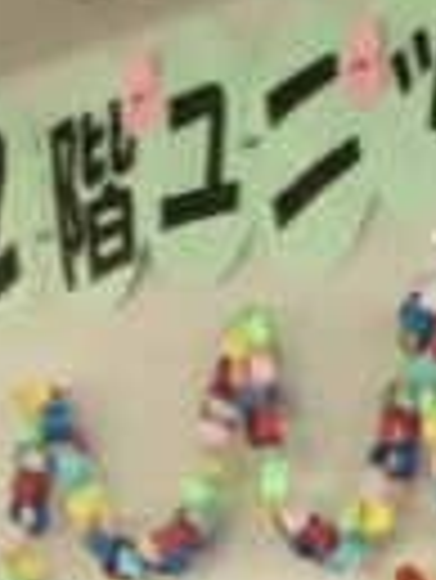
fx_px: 4124
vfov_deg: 6.5
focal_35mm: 246
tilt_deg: -18.7
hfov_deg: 6.0
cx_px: 683
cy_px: 2271
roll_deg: +0.4
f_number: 2.4
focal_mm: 3.3
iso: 160
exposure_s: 1/33
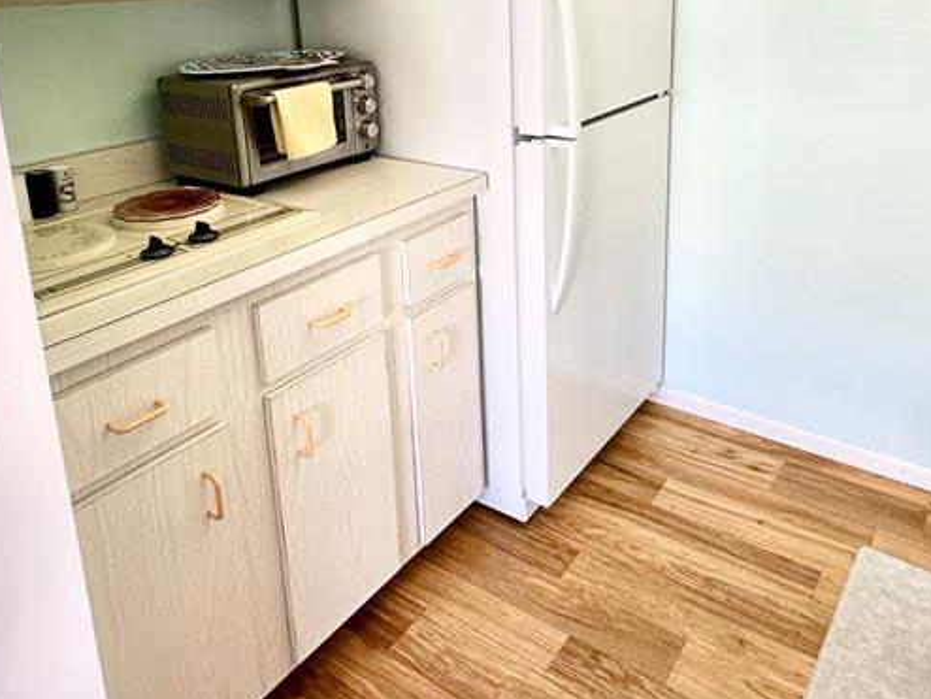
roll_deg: +1.3
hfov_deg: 61.6
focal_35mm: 29
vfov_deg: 46.3
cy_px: 164
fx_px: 780
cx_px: 486
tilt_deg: -14.4
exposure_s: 1/120
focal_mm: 2.22
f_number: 2.2
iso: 160
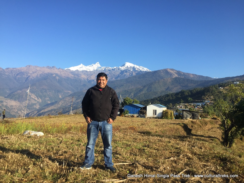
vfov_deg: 48.2
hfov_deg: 61.7
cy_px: 92
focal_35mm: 29
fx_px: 204
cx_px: 122
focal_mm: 4.15
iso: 32
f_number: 2.2
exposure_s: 1/1163
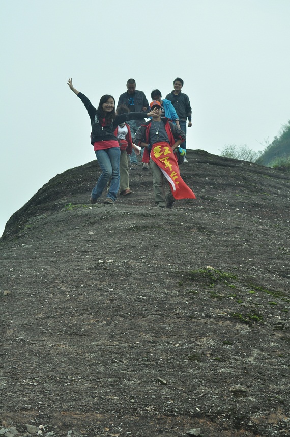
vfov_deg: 33.4
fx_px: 727
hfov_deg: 22.6
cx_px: 145
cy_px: 218
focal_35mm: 60
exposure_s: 1/125
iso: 200
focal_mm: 40
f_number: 7.1
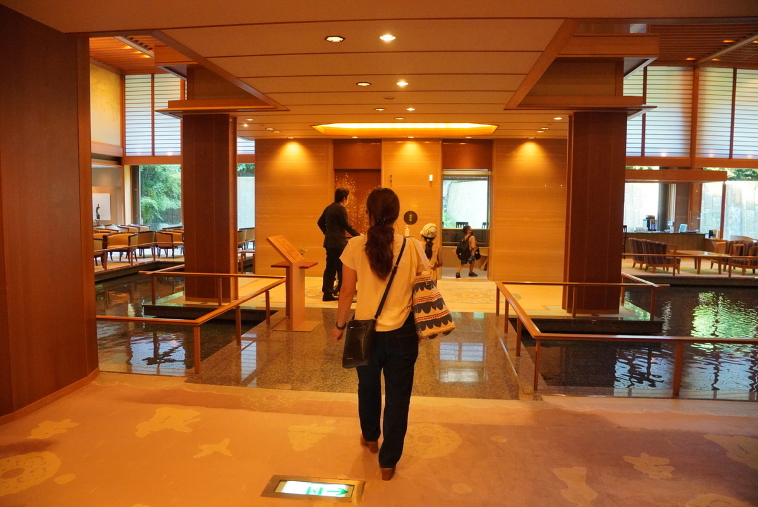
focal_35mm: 26
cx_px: 379
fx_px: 537
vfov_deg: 50.5
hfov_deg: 70.4
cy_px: 254
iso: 5000
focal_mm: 17
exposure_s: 1/100
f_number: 5
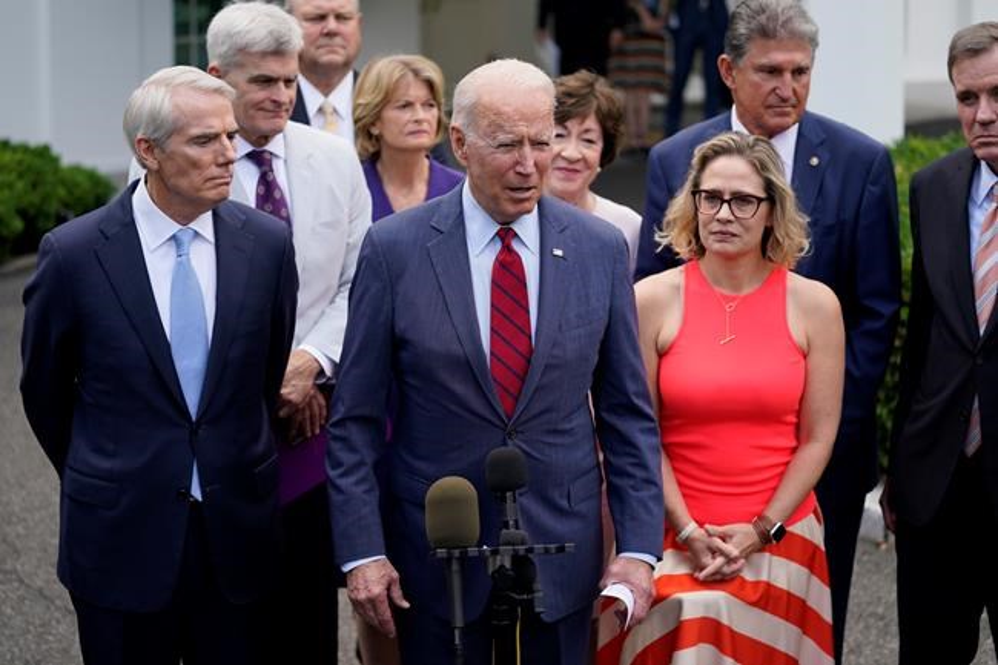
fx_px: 1940
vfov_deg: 19.4
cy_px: 332
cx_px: 499
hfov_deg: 28.9
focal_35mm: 70
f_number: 2.8
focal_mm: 70
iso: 200
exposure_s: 1/1600
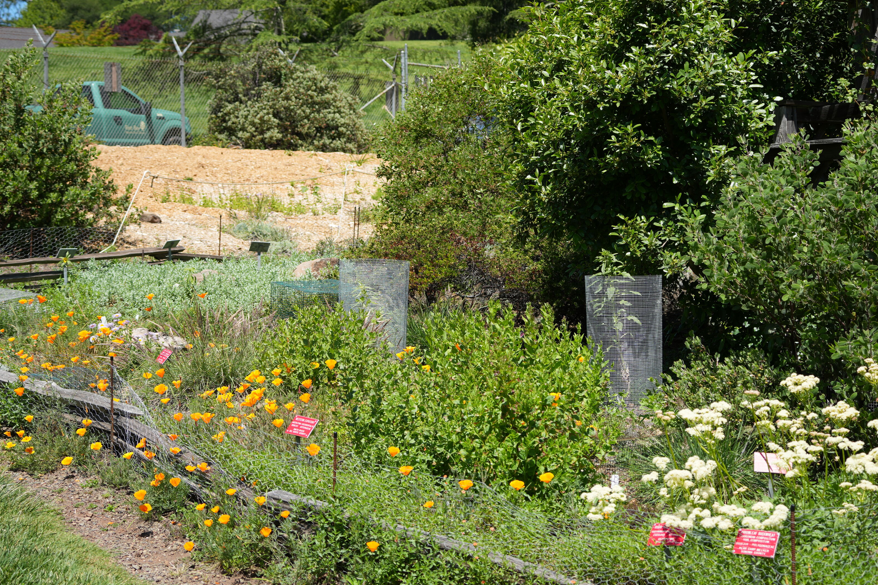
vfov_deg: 20.0
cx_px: 461
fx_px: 1658
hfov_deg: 29.6
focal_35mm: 68
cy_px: 242
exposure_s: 1/400
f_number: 5
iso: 100
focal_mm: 50
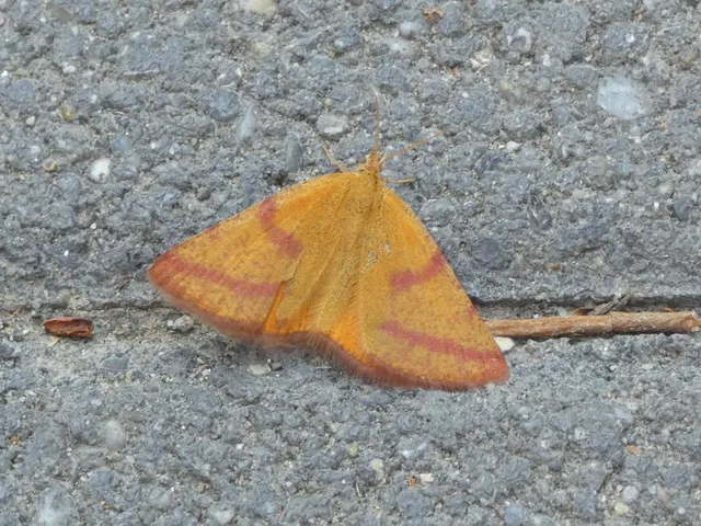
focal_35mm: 141
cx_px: 350
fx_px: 2855
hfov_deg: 14.0
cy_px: 263
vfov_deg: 10.5
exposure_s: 1/80
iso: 200
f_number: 5.3
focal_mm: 25.2
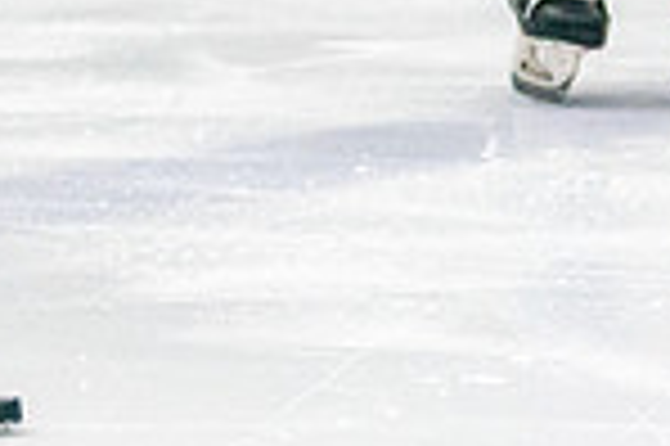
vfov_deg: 2.0
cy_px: -286
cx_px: -311
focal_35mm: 672
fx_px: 12493
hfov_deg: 3.1
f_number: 2.8
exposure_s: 1/1000
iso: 3200
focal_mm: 108
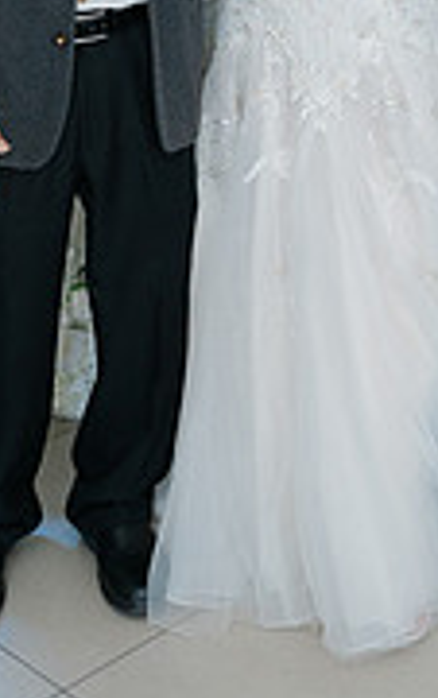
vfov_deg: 21.7
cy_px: -124
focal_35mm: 89
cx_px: 318
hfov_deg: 14.7
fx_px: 1694
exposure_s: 1/200
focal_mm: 35
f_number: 4
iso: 400
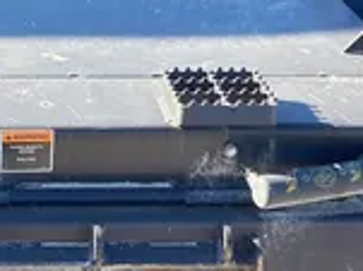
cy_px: 303
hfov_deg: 18.5
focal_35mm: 102
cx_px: -43
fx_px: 1069
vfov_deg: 14.1
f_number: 1.8
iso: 20
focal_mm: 3.99
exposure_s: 1/428
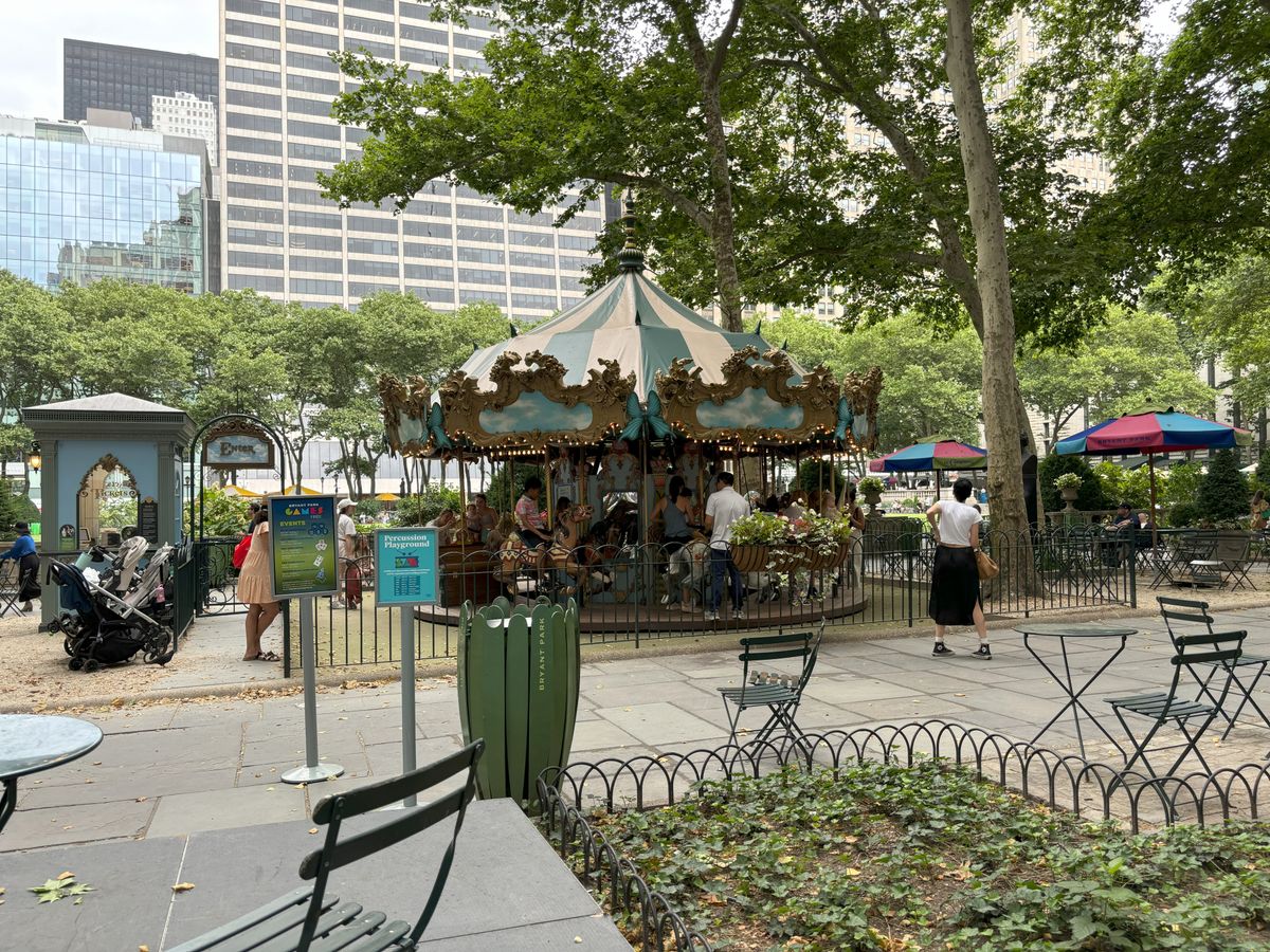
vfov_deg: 53.1
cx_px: 635
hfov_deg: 67.3
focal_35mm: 26
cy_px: 476
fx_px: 954
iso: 40
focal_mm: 5.96
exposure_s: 1/207
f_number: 1.6
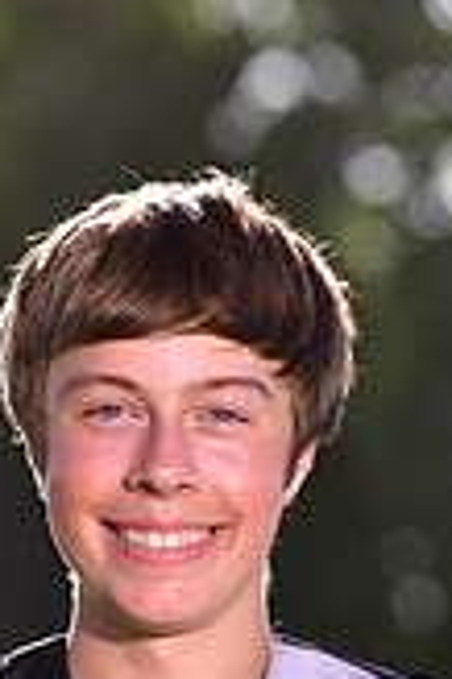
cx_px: 122
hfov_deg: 2.2
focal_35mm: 638
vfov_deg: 3.2
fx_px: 12040
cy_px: 965
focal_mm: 180
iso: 80
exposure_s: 1/250
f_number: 5
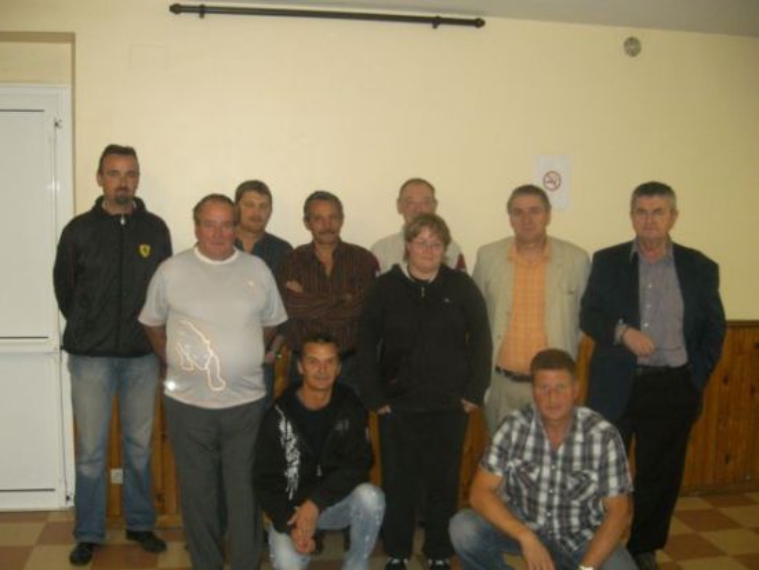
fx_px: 834
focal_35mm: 38
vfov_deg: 37.7
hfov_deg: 49.0
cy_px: 285
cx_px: 380
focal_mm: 6.3
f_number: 3.1
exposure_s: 1/60
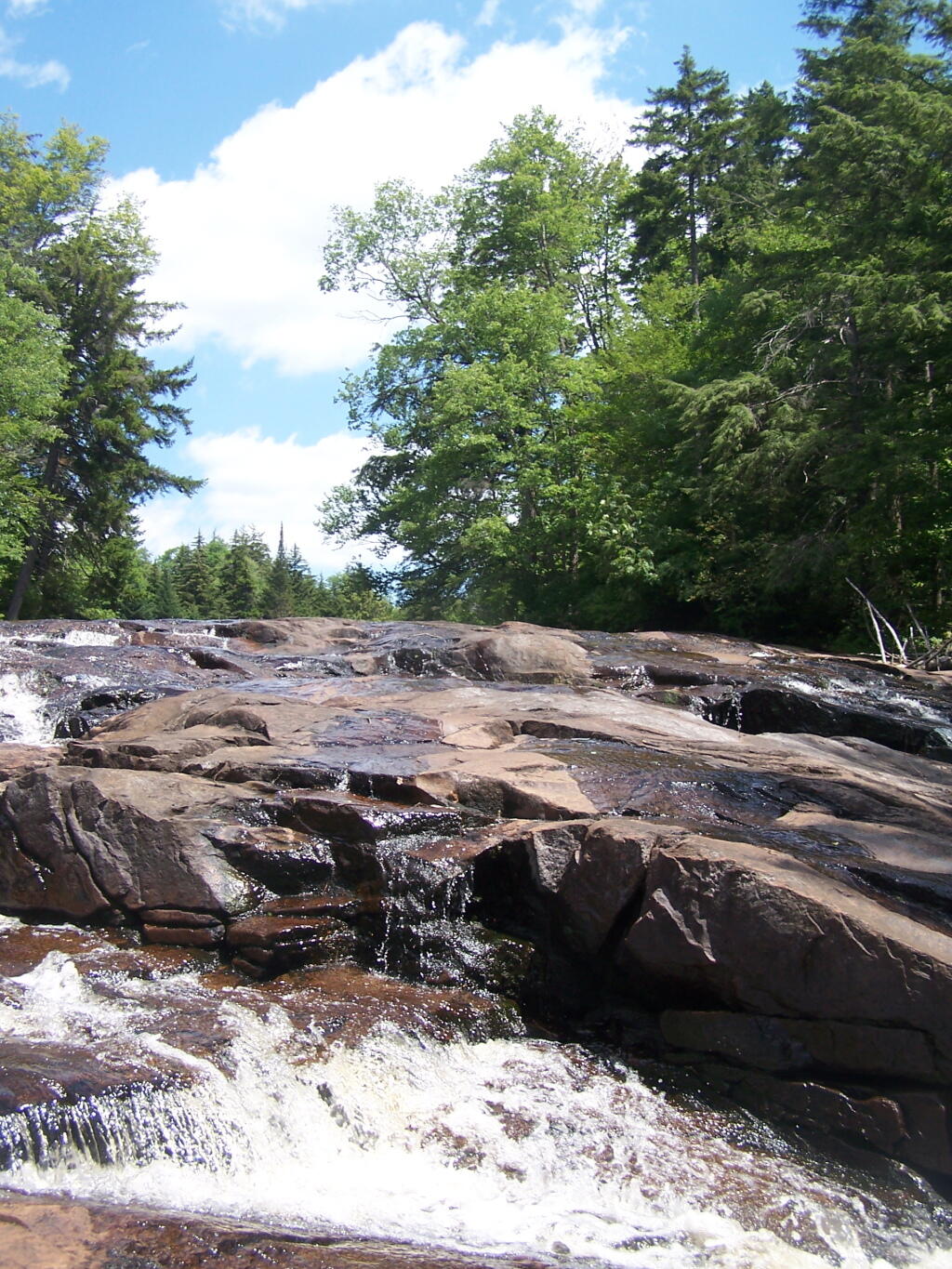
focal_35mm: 38
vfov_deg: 49.0
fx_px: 1393
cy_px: 634
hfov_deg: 37.7
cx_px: 476
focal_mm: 6.3
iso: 80
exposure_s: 1/640
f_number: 2.8
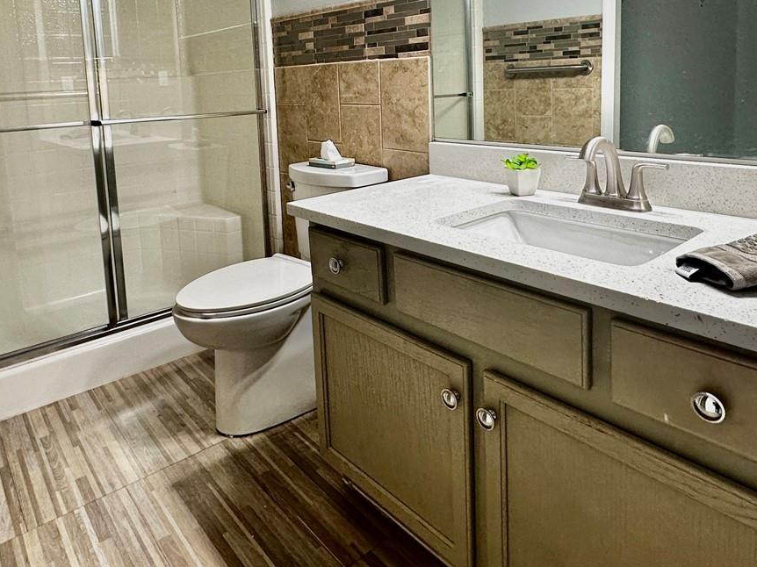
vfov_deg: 51.0
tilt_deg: -7.1
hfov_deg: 67.2
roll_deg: +2.2
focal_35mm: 26
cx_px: 347
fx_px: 568
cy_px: 147
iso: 160
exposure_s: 1/120
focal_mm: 2.22
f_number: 2.2
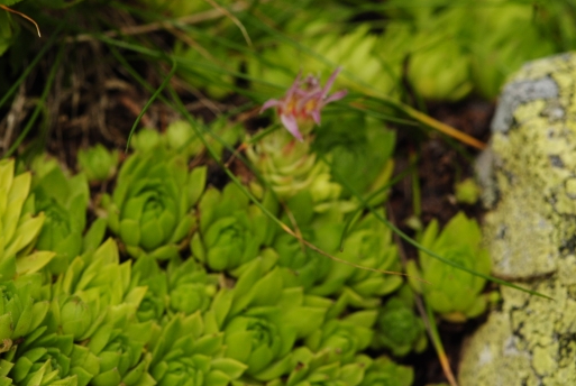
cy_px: 256
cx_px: 253
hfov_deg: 10.3
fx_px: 3186
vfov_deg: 6.9
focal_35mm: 199
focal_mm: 85
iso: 200
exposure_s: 1/200
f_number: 9
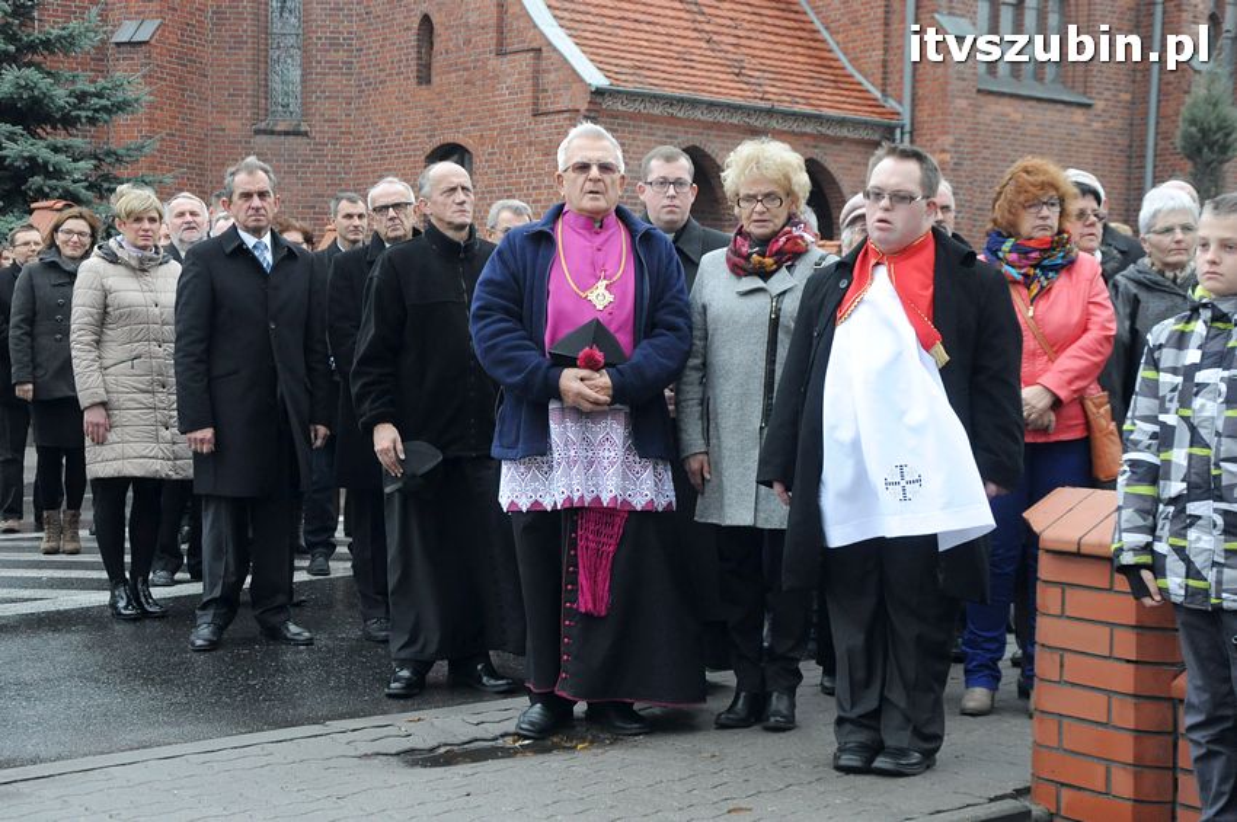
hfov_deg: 35.1
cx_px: 618
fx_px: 1957
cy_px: 411
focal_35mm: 57
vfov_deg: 23.7
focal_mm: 38
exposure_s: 1/200
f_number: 7.1
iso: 1600
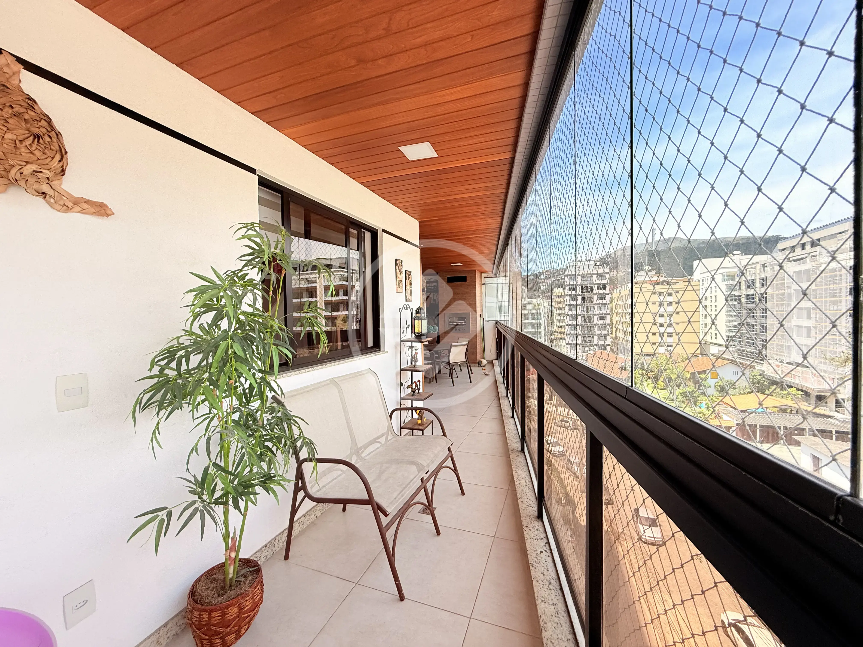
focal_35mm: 14
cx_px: 432
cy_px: 324
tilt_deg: -1.0
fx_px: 349
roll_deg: +1.6
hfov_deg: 102.1
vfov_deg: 85.7
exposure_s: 1/510
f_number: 2.2
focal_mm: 2.22
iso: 64
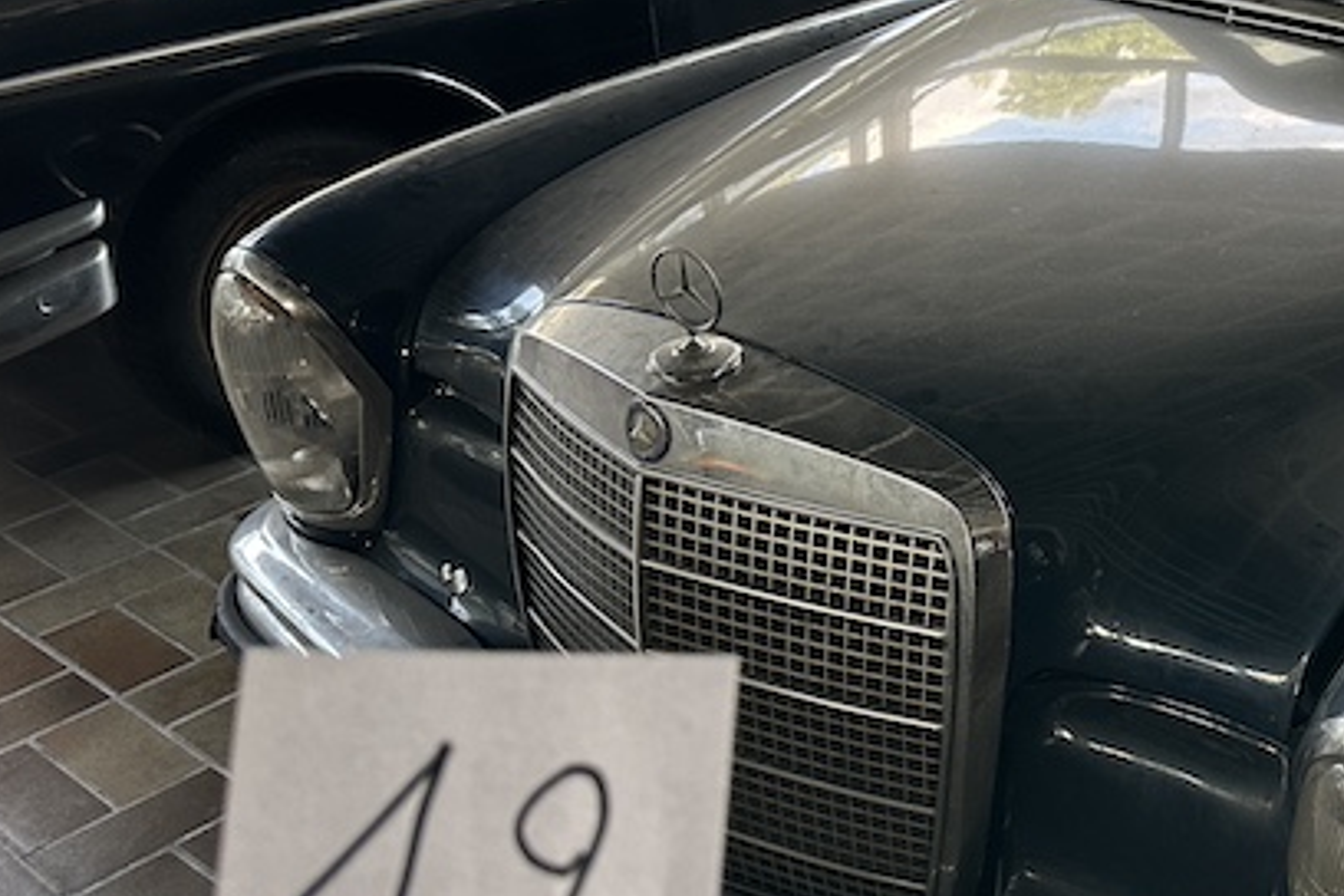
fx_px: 1829
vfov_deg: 27.4
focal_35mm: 49
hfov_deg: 37.4
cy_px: 333
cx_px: 1242
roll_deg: -1.6
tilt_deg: -24.6
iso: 250
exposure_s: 1/119
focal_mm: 6.86
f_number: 1.78
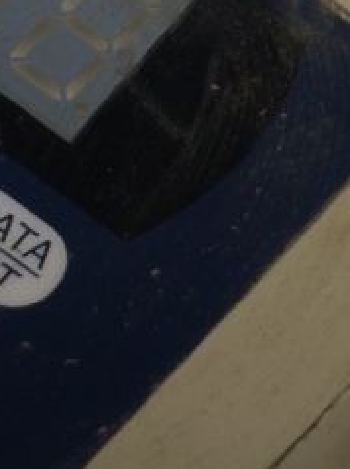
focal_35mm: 125
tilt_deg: -74.3
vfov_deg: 15.1
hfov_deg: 11.8
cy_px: -118
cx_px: 98
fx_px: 1688
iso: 32
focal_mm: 4.15
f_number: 2.2
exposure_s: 1/500
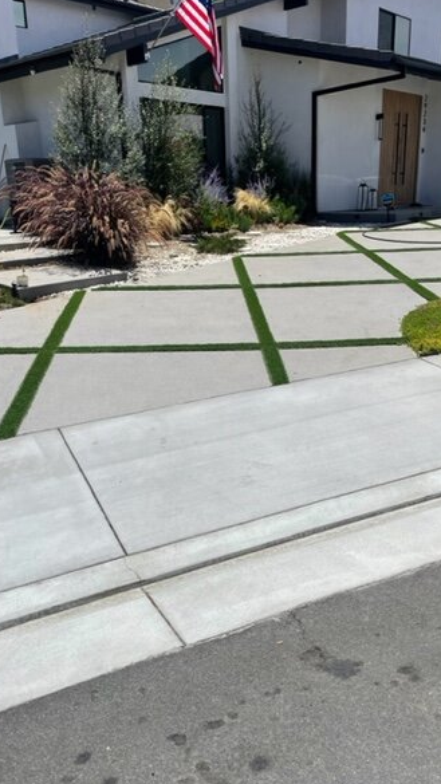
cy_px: 425
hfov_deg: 37.8
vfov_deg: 62.5
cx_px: 218
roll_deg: -1.2
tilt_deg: -15.0
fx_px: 645
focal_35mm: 31
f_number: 1.6
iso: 32
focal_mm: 4.2
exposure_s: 1/7813
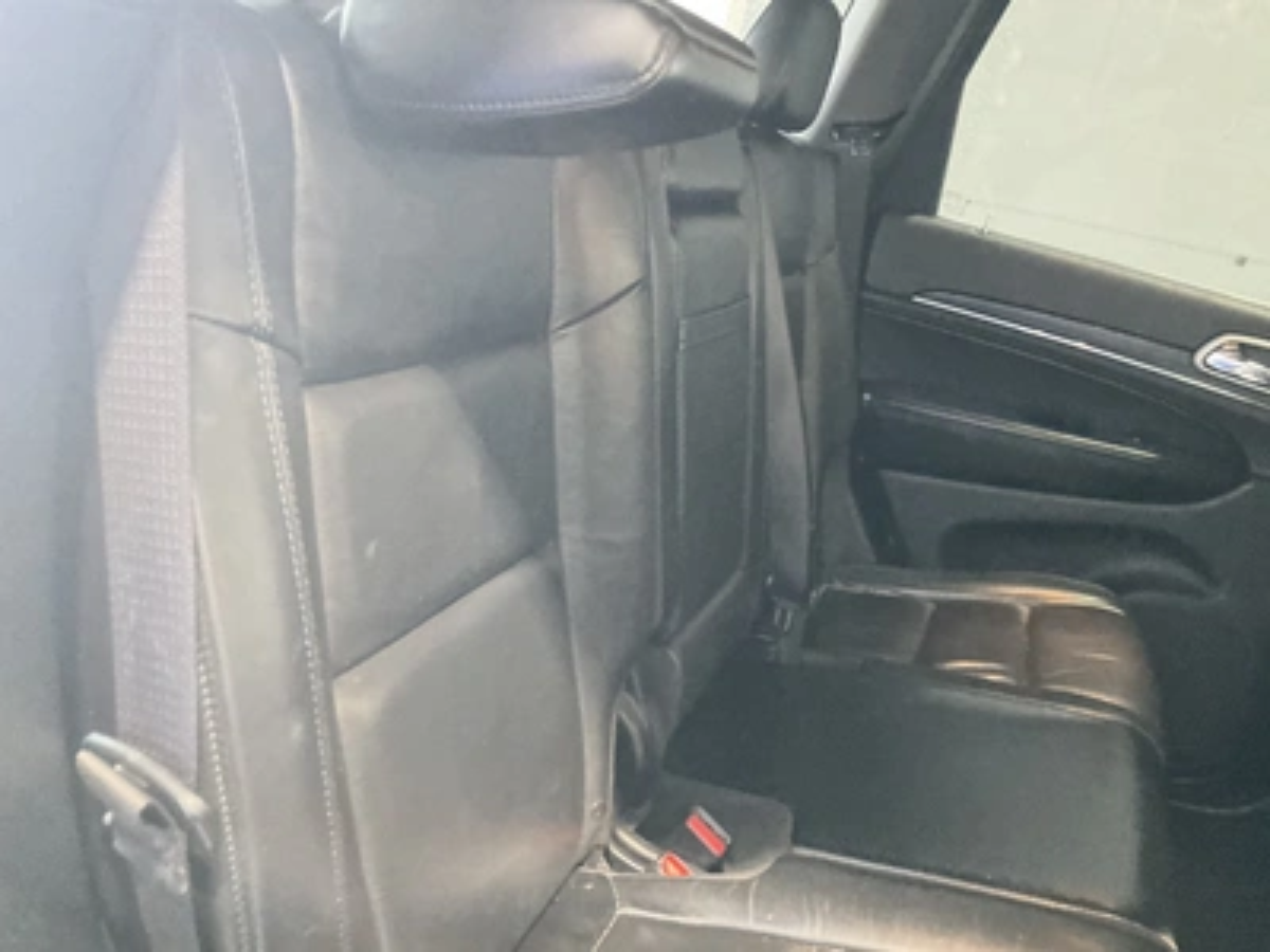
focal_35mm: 29
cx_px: 635
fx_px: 1064
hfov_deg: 61.7
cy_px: 476
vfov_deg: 48.2
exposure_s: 1/17
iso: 640
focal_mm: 3
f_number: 1.8
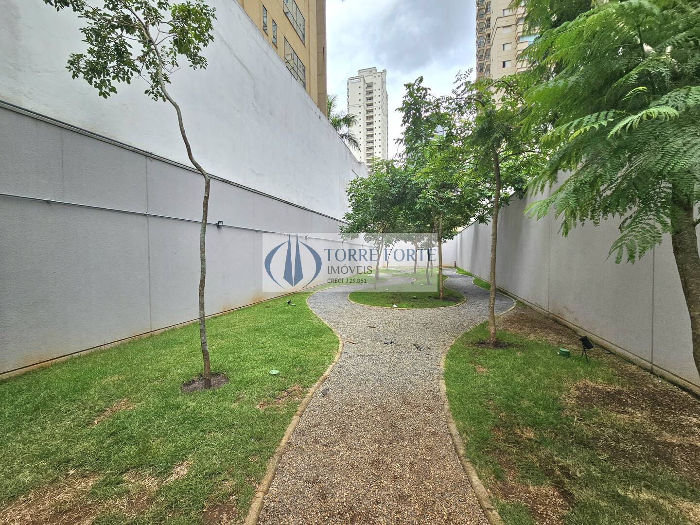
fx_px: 263
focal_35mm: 13
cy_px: 262
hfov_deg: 106.2
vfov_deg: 89.9
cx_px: 350
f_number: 2.2
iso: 50
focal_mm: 2.2
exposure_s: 1/1000
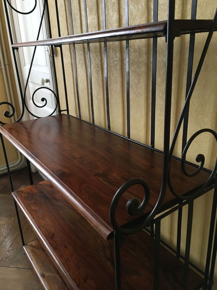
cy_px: 145
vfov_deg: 61.7
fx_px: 242
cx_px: 108
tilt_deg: -20.4
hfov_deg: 48.2
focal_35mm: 29
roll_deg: +3.8
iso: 160
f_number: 2.2
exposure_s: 1/33
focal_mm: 4.15
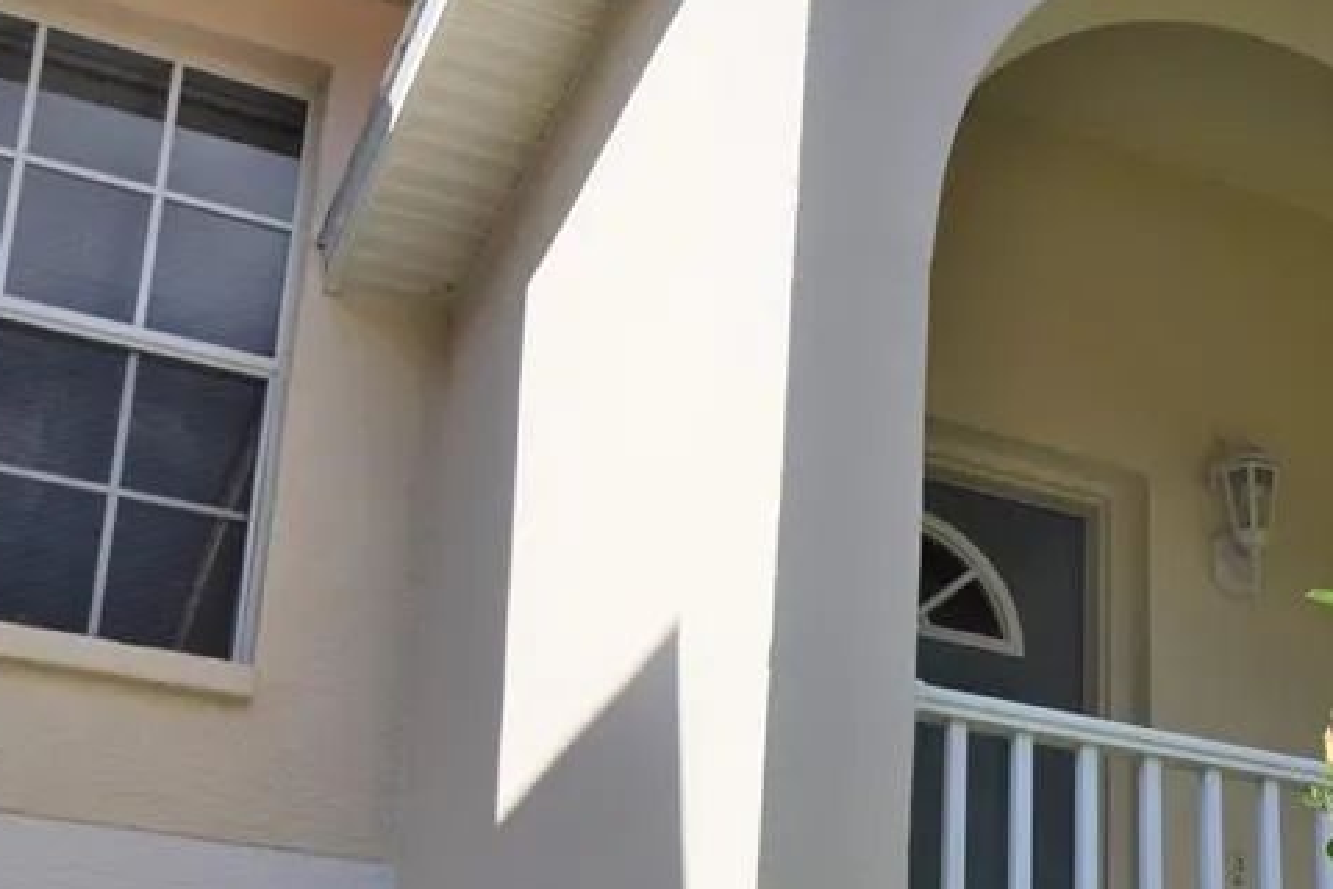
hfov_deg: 29.3
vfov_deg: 20.7
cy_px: 825
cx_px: 1336
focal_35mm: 64
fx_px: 2370
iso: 200
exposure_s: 1/640
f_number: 8
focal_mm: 20
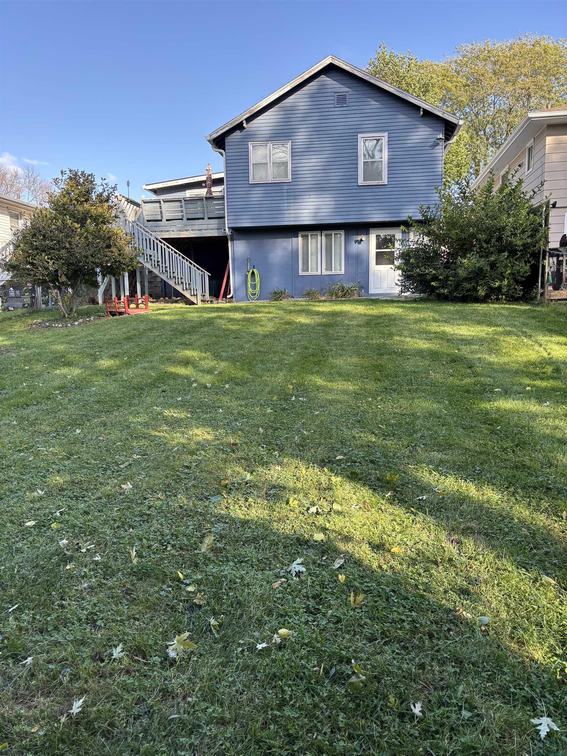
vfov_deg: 67.3
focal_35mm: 26
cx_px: 284
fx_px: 568
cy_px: 378
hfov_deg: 53.1
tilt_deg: -6.3
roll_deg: +0.4
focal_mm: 5.96
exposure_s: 1/505
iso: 50
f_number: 1.6
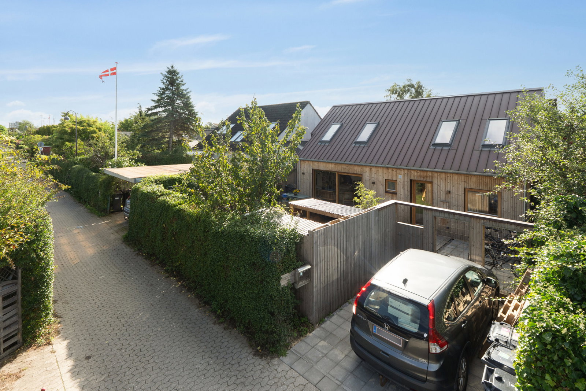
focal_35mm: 17
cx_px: 293
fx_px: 281
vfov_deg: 69.7
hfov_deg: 92.4
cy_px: 196
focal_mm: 11.5
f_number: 8
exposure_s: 1/160
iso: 200
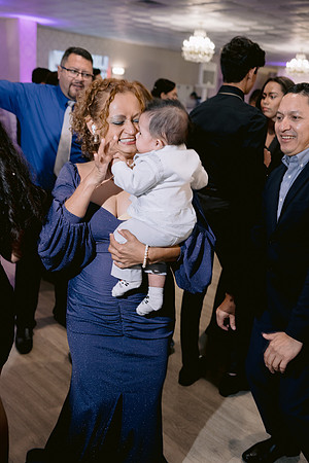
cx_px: 154
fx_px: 451
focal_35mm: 35
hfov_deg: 37.9
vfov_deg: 54.4
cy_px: 232
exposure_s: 1/100
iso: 800
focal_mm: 35
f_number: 2.8
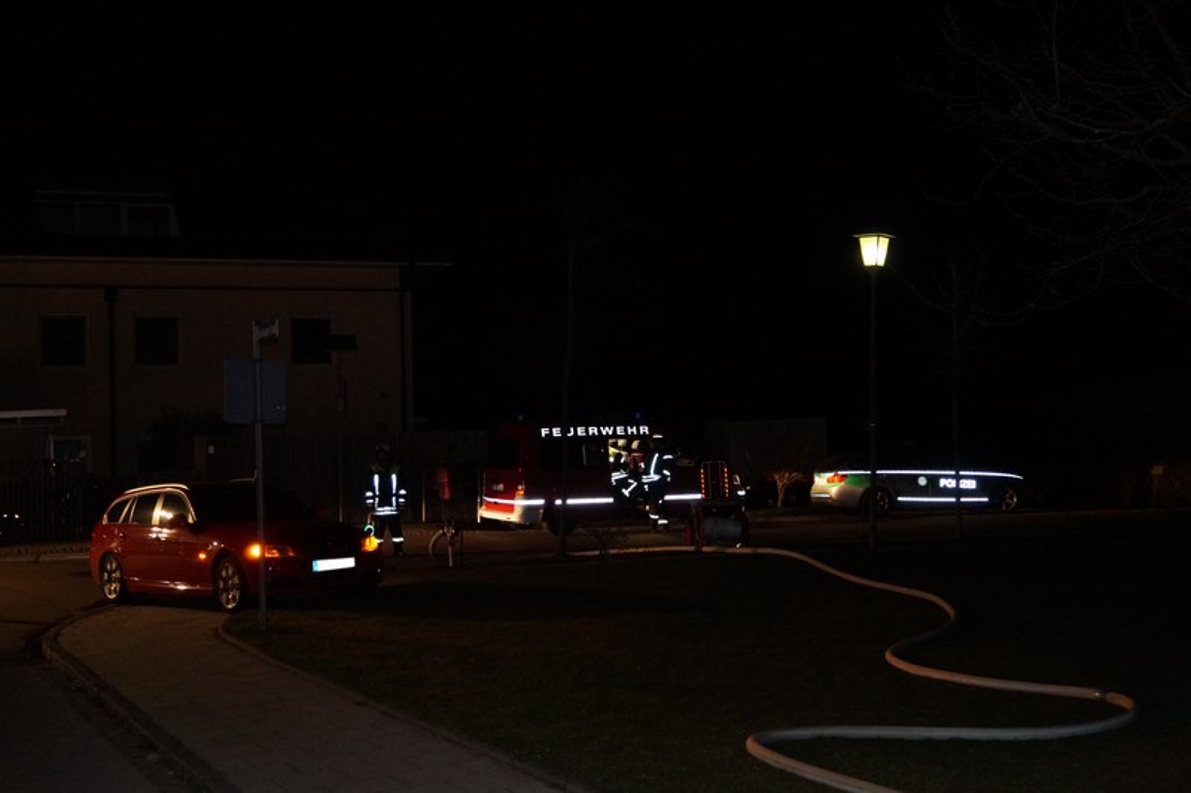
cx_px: 596
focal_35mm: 45
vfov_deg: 29.9
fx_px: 1488
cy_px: 396
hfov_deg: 43.6
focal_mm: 30
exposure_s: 1/60
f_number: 4.5
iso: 1600
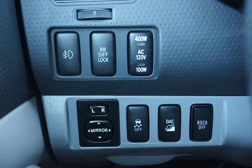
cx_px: 126
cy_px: 84
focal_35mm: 39
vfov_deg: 34.2
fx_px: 273
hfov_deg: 49.6
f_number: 4.5
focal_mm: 26
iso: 3200
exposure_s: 1/60
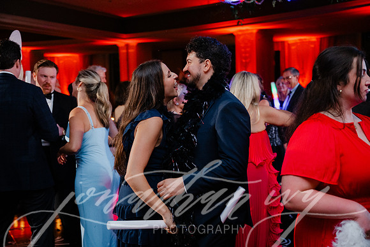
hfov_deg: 45.4
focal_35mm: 43
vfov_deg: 31.2
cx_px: 185
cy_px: 124
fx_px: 442
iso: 2000
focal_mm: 43
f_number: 2.8
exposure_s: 1/125
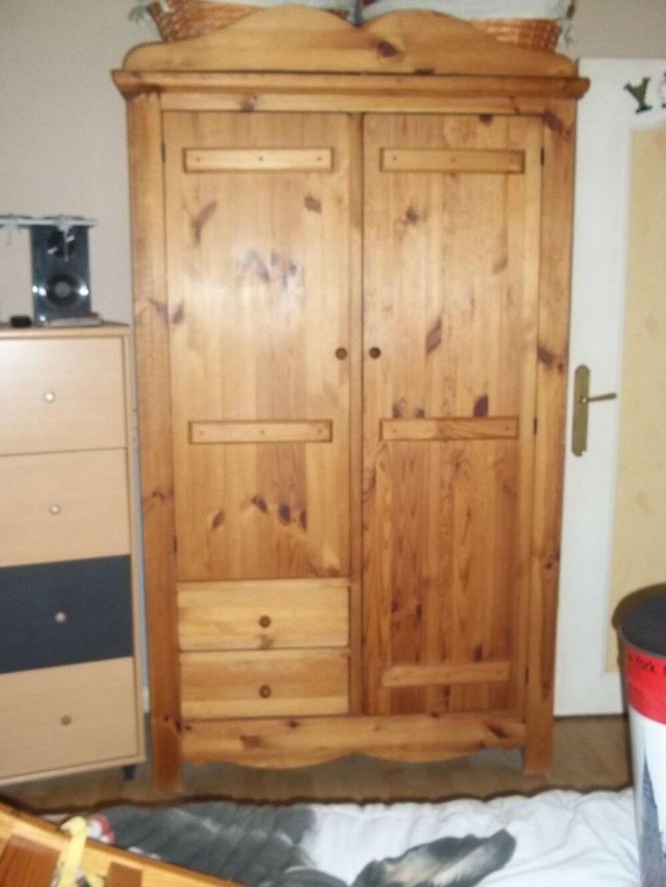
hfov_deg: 39.7
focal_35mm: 36
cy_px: 444
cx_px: 333
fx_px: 923
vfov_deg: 51.4
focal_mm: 6.5
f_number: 3.1
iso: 320
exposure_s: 1/30
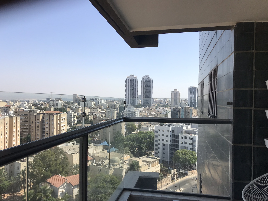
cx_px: 134
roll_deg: -0.3
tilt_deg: +0.6
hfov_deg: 61.7
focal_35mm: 29
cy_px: 104
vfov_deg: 48.2
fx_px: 225
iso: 20
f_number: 1.8
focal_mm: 3.99
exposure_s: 1/2660
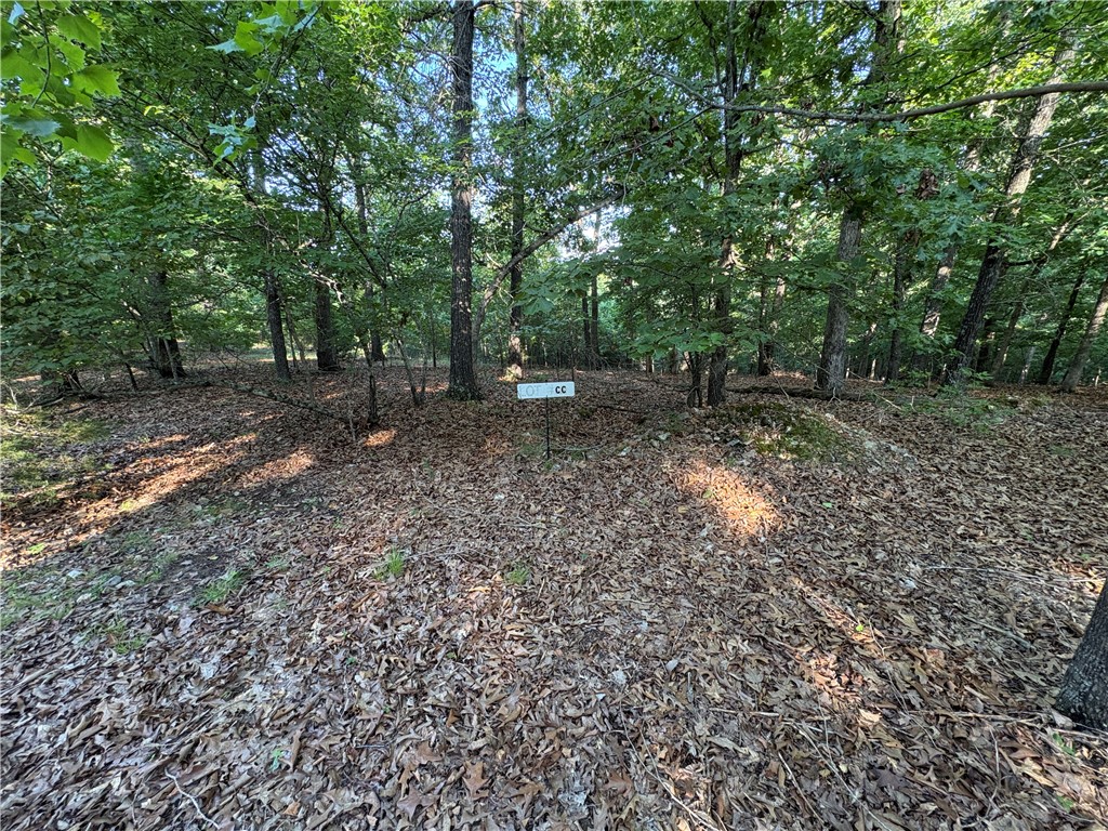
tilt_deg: -16.1
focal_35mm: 14
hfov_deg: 102.1
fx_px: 448
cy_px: 416
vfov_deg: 85.7
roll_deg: +1.1
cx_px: 554
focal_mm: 2.22
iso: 200
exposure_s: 1/99
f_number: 2.2
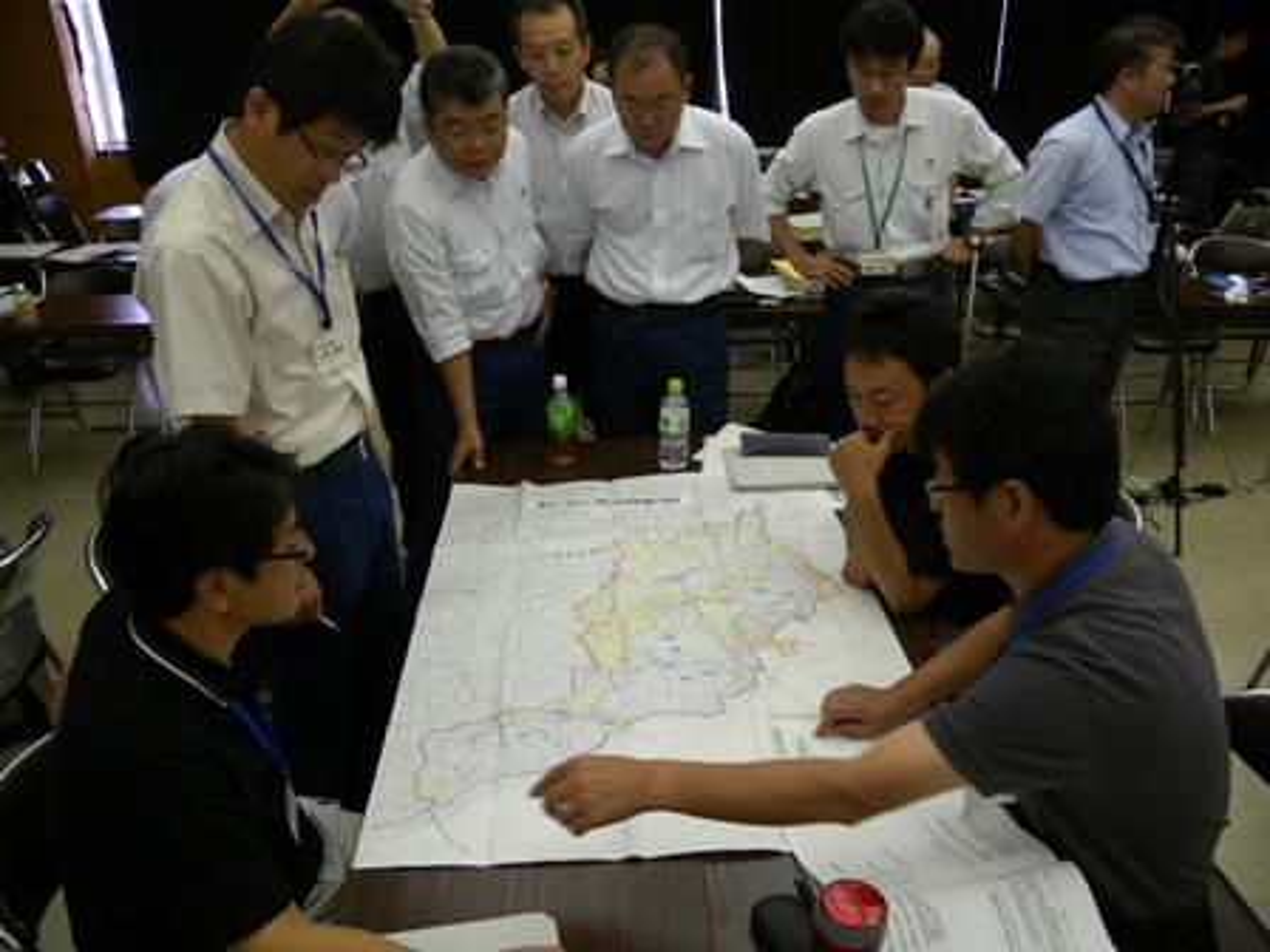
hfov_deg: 63.4
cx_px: 635
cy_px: 476
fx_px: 1027
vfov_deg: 49.7
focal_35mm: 28
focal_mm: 6
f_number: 2.7
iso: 102
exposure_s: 1/60
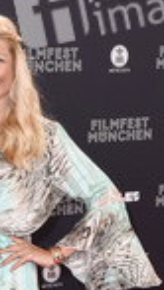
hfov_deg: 10.6
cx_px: -65
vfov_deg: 18.7
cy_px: 298
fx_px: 856
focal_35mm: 111
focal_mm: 26
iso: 640
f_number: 6.3
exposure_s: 1/125
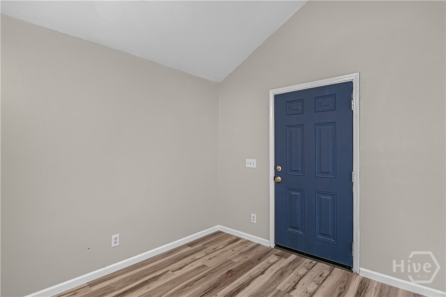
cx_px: 223
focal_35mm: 16
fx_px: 204
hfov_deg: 95.0
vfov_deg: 72.0
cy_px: 148
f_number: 7.1
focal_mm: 11
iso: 250
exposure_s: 1/2.5
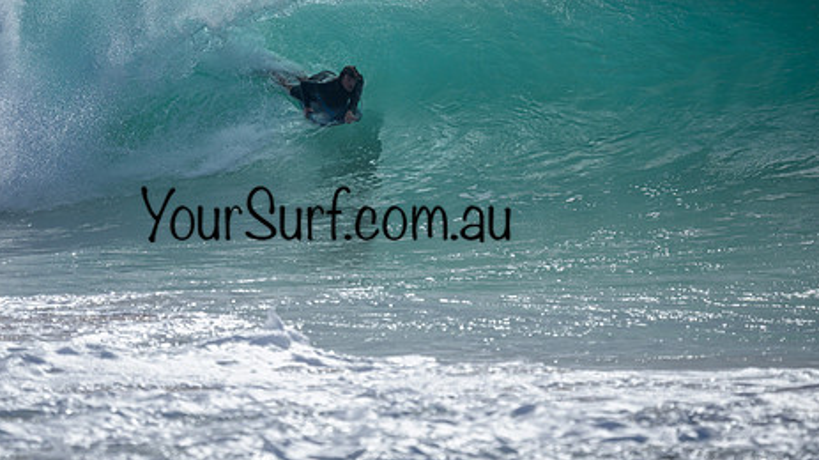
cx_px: 324
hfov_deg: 2.1
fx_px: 22793
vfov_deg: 1.2
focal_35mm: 1050
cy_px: 199
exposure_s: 1/2000
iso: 125
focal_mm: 800
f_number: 6.3
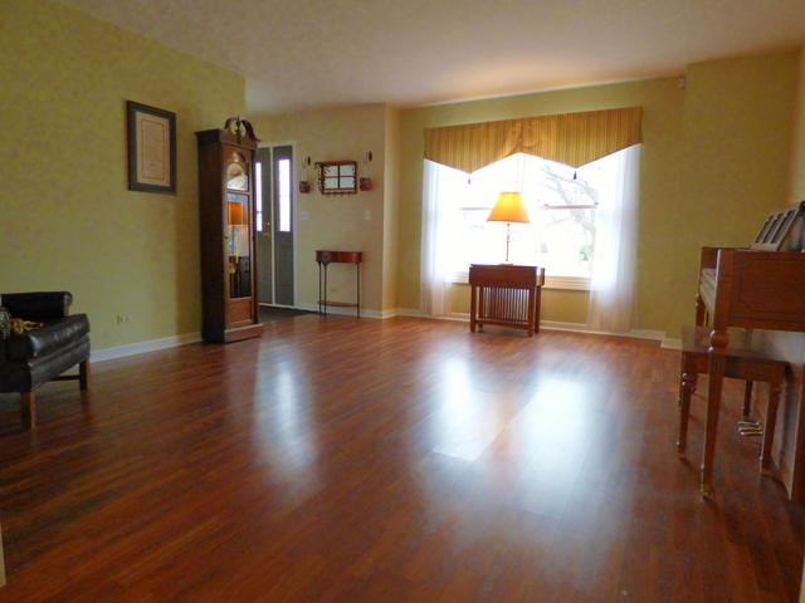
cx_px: 402
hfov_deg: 81.7
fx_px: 465
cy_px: 302
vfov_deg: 66.0
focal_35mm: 20
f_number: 2.8
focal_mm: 3.58
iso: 400
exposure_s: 1/40
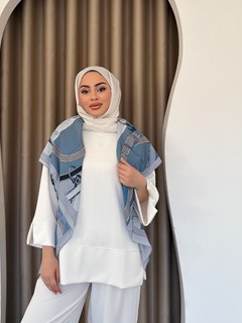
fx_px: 373
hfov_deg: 35.8
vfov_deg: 45.9
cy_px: 101
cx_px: 93
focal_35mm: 40
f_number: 1.78
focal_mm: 6.76
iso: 200
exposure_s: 1/326
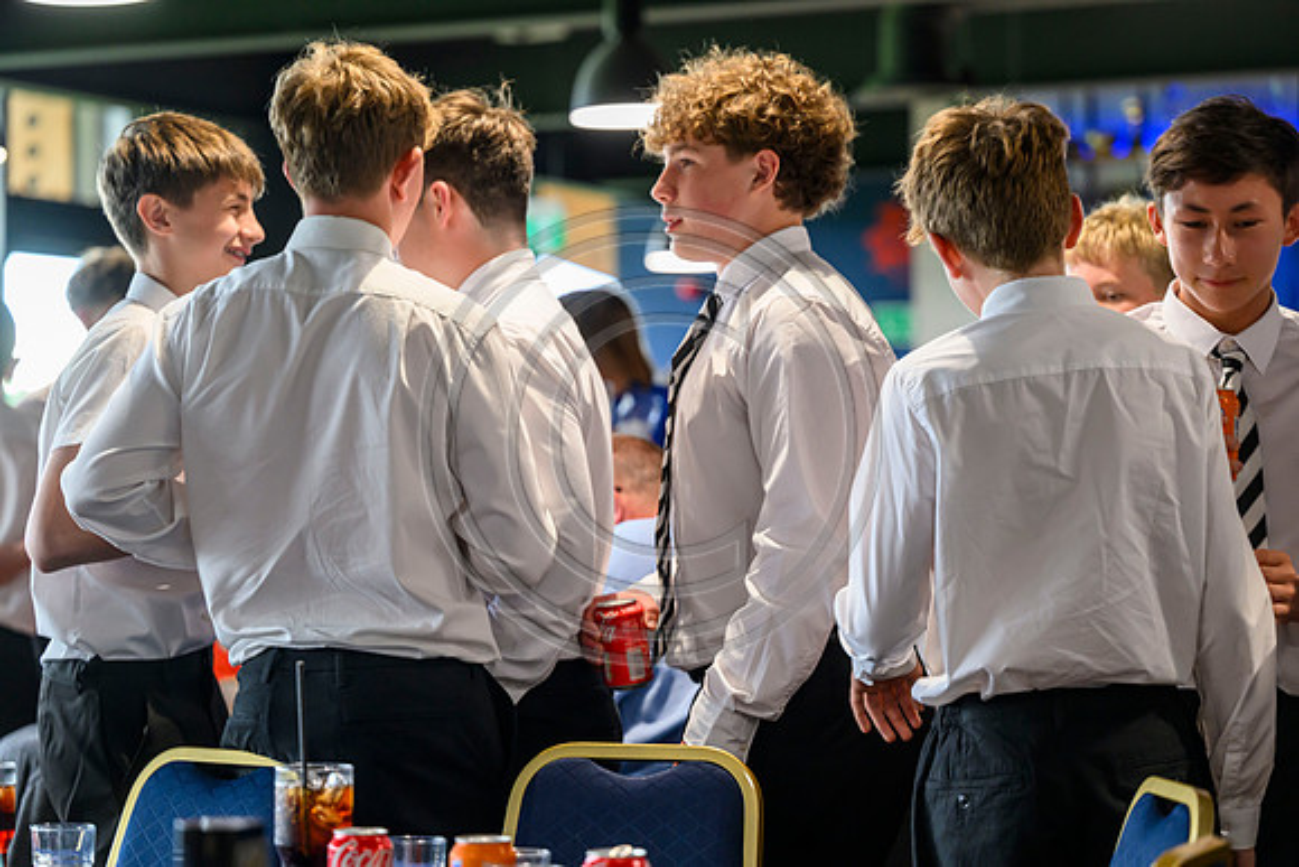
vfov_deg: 14.3
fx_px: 3465
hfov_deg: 21.2
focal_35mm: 96
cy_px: 434
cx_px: 650
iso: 1600
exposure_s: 1/160
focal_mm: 96
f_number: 3.2
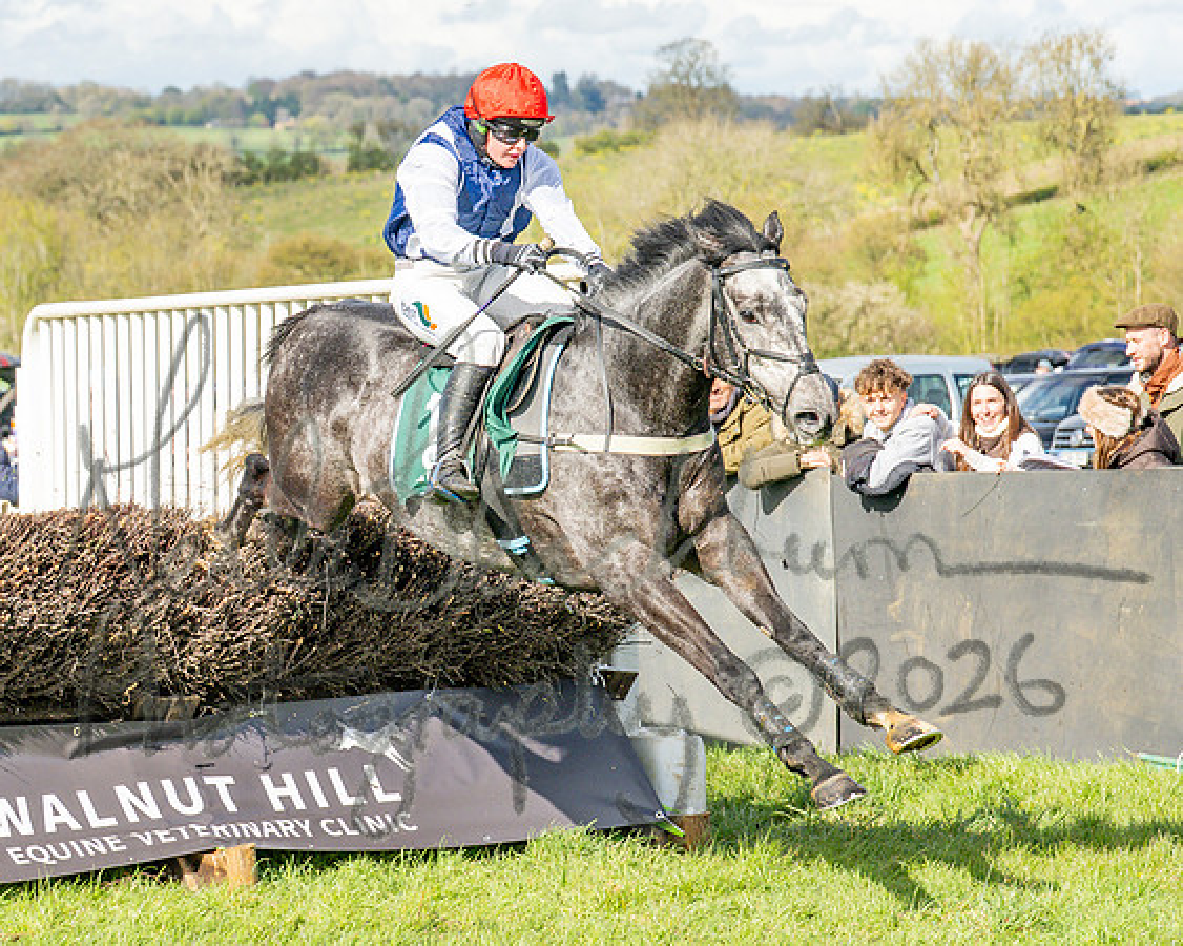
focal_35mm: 178
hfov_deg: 10.8
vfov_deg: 8.7
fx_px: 6238
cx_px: 665
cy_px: 510
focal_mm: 70
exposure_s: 1/1600
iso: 250
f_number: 4.5
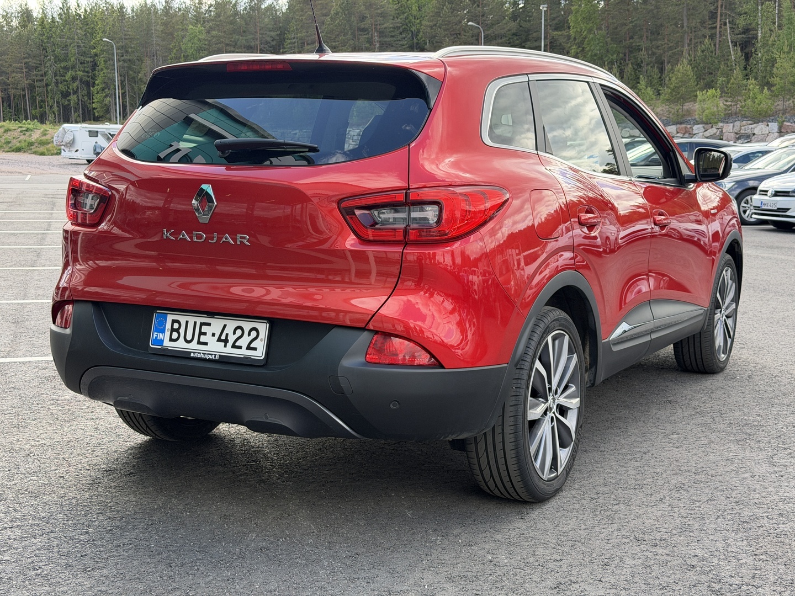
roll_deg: -0.4
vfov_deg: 30.3
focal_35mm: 48
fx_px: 1102
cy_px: 298
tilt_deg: -8.2
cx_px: 398
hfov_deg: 39.7
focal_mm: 6.76
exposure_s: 1/596
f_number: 1.78
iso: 80
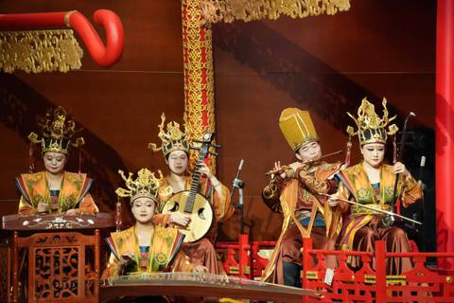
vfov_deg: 6.2
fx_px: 2812
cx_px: 227
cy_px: 152
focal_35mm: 223
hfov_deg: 9.2
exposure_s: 1/250
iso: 10000
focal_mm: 223
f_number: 7.1
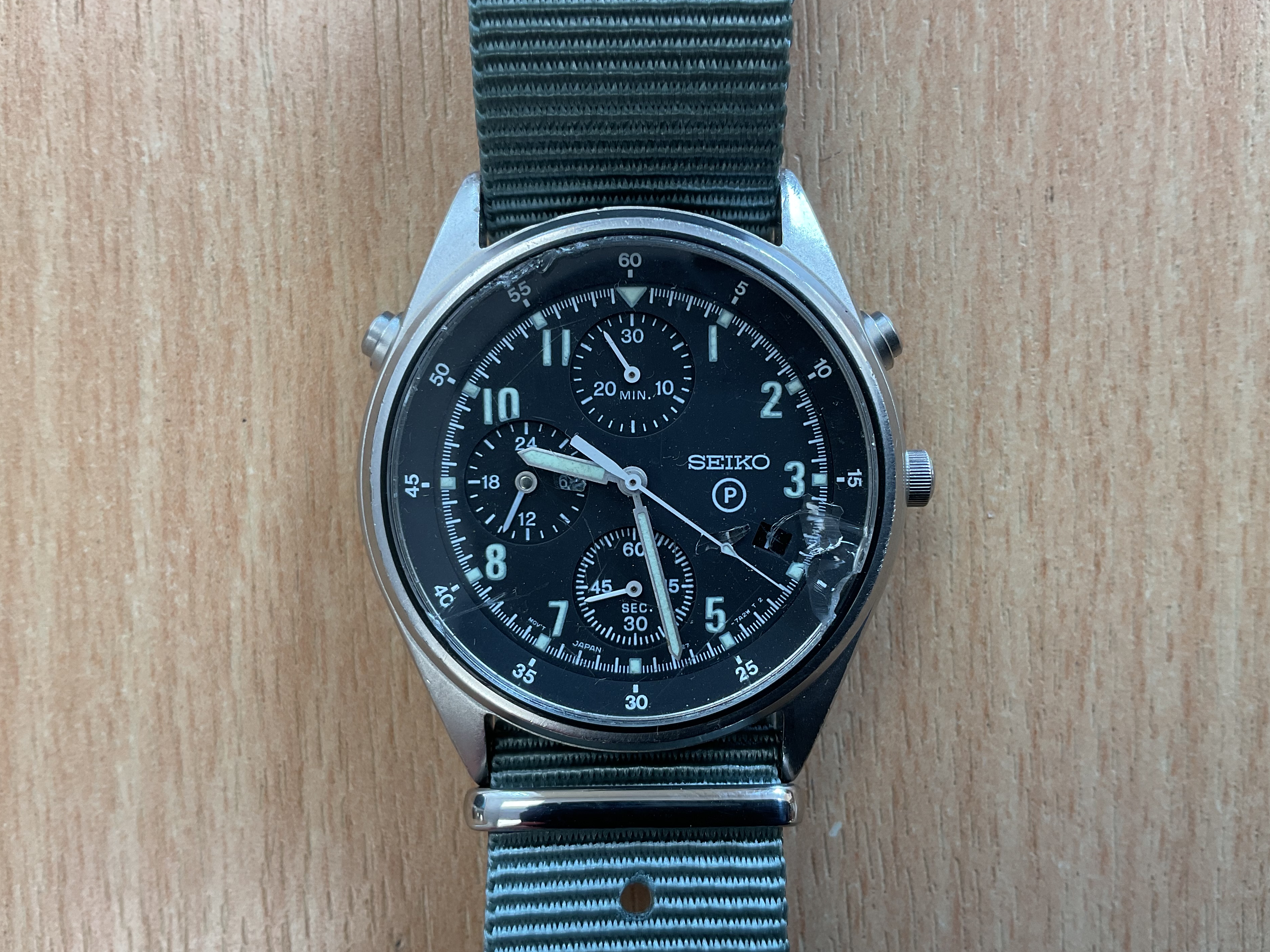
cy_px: 494
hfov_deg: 58.3
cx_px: 643
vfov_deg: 45.4
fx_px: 1137
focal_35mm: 31
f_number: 1.8
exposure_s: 1/120
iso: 40
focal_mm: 3
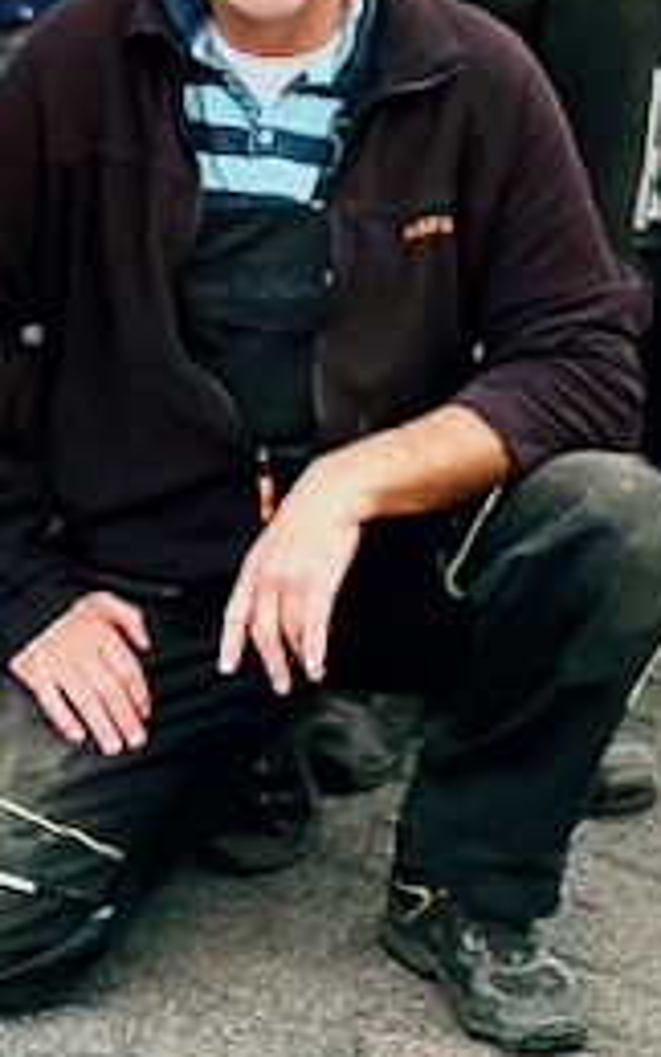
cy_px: -224
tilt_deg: -9.6
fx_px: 3918
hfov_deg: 9.5
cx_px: -98
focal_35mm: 136
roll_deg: +2.1
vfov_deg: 14.8
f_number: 1.6
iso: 500
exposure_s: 1/169
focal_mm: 5.96
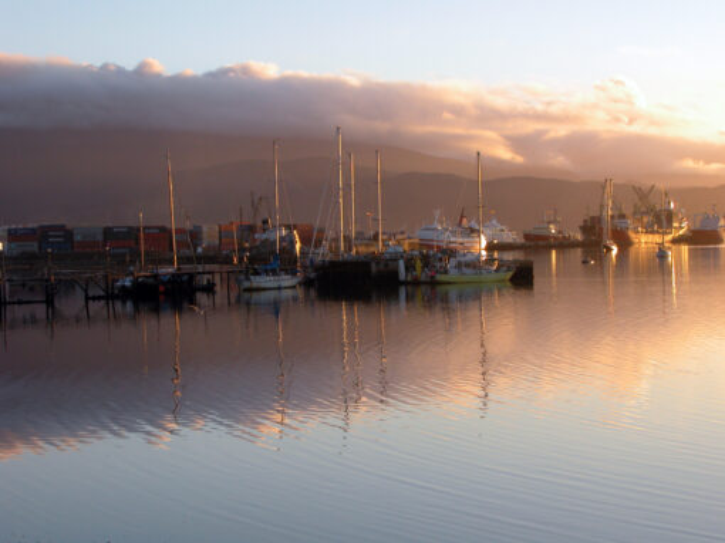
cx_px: 362
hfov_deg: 23.0
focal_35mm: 85
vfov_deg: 17.4
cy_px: 272
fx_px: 1779
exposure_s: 1/175
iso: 100
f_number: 5.4
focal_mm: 21.4
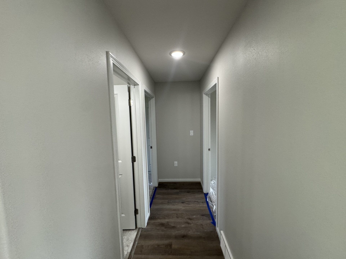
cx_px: 173
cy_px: 130
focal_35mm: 14
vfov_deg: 85.7
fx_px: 140
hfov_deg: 102.1
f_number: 2.2
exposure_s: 1/120
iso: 200
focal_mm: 2.22
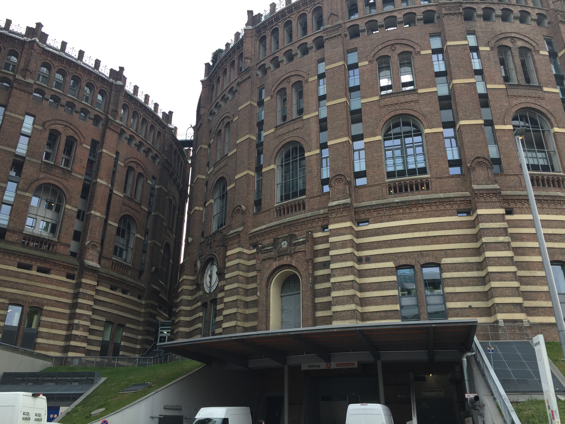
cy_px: 212
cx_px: 282
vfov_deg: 48.2
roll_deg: -1.3
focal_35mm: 29
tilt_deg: +24.3
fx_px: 473
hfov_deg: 61.7
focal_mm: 4.15
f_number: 2.2
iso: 32
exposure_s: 1/430
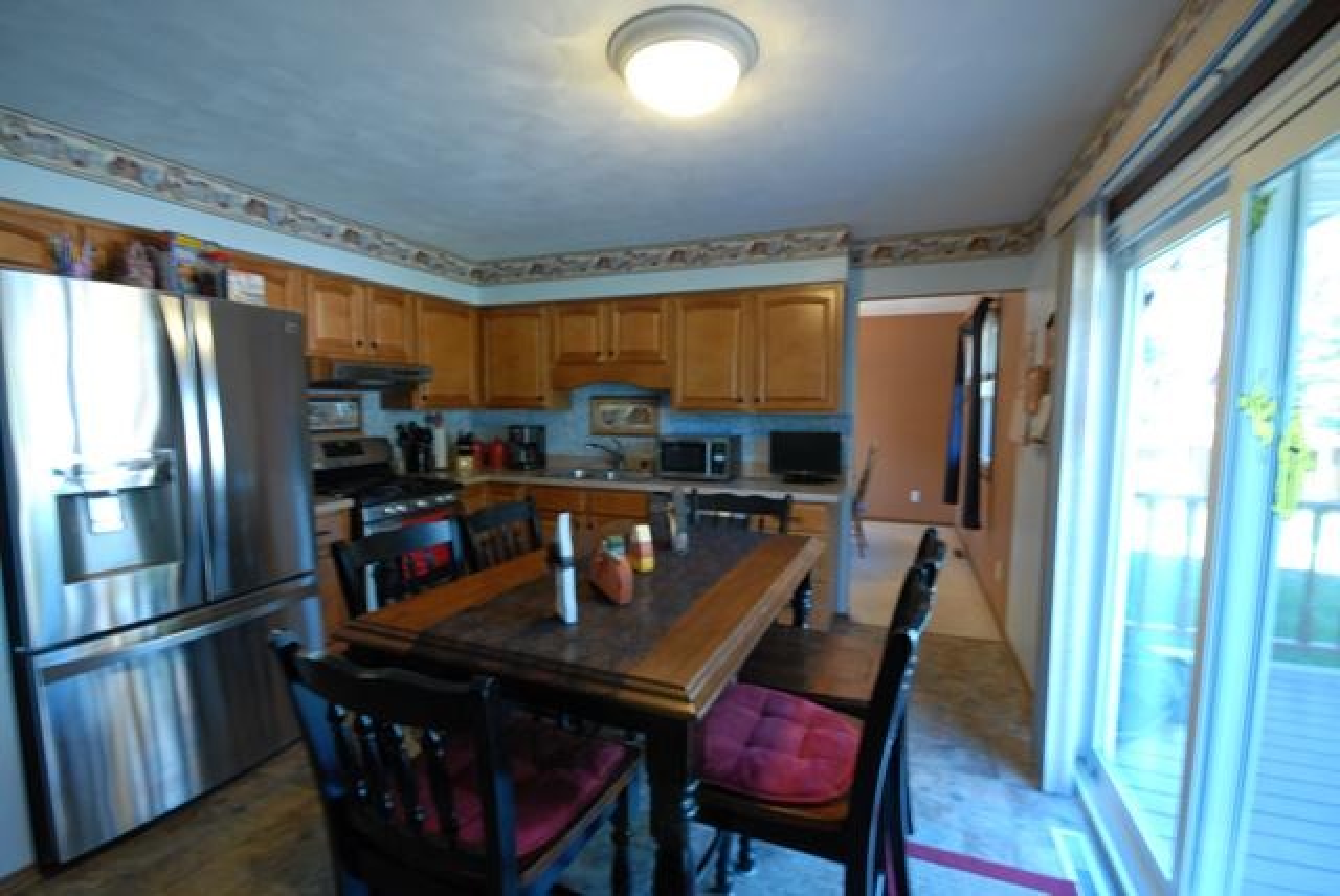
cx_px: 670
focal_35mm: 15
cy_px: 448
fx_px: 559
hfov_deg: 100.3
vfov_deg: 77.4
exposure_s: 1/3
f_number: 9
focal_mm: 10
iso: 400
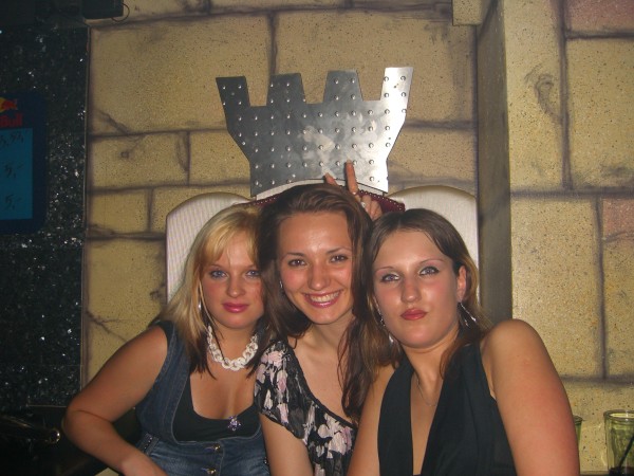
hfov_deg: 49.0
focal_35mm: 38
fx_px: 696
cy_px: 238
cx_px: 317
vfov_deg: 37.7
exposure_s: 1/60
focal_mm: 7.9
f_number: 2.8
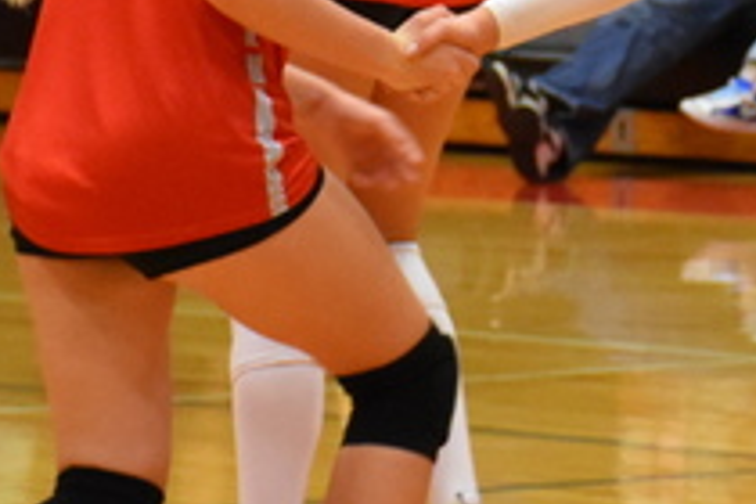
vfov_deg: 2.8
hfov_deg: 4.3
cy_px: -77
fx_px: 10121
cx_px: 1174
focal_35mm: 482
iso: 3200
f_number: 5
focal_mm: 66
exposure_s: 1/125
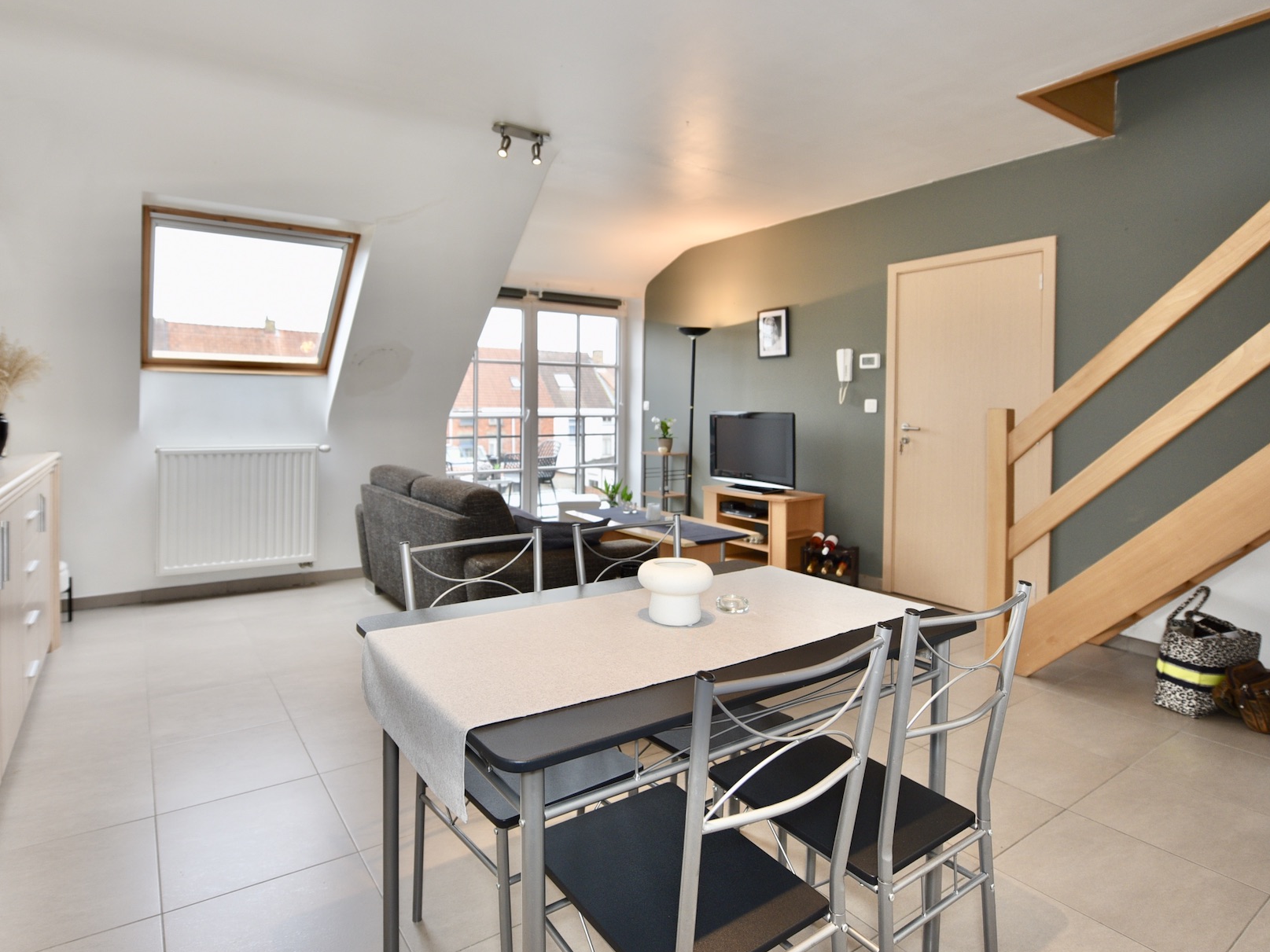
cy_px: 476
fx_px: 587
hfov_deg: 94.4
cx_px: 667
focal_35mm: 16
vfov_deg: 78.1
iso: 200
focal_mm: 14
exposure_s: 1/60
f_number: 3.5
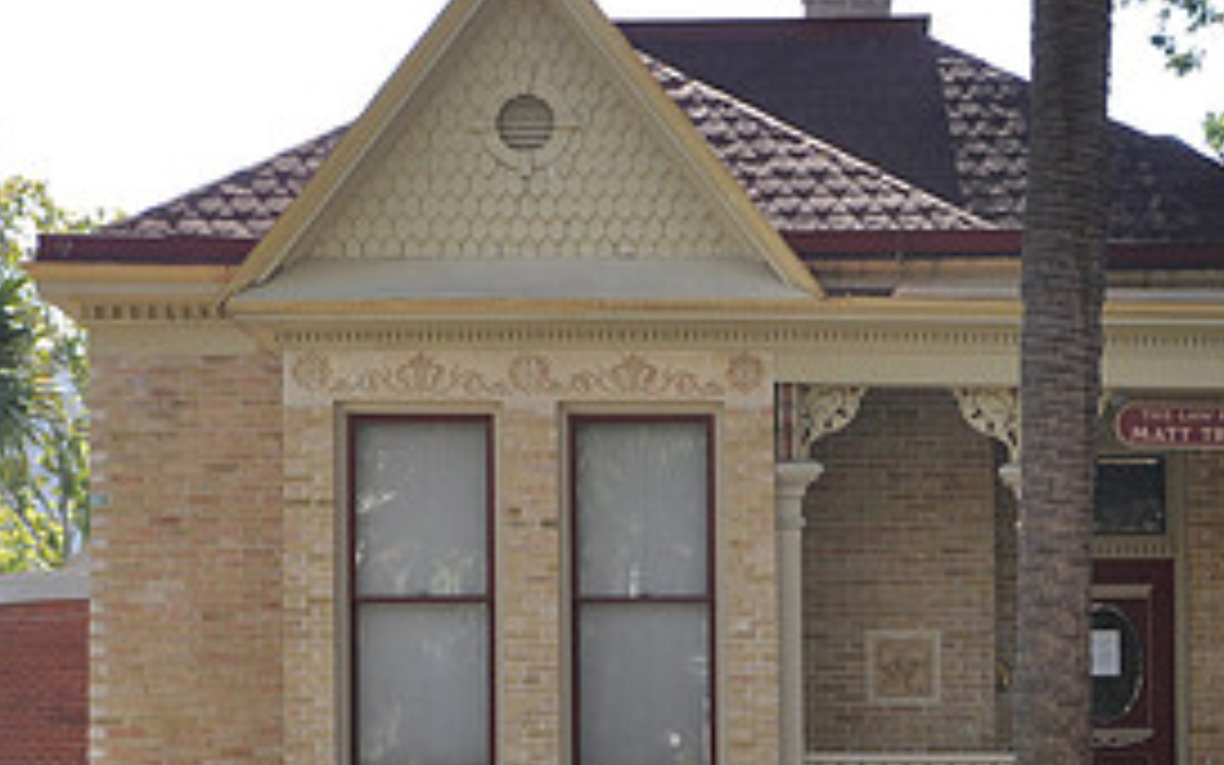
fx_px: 4337
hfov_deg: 16.0
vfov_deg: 10.1
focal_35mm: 130
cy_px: 587
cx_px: 891
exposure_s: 1/200
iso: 200
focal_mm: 40
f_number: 6.3
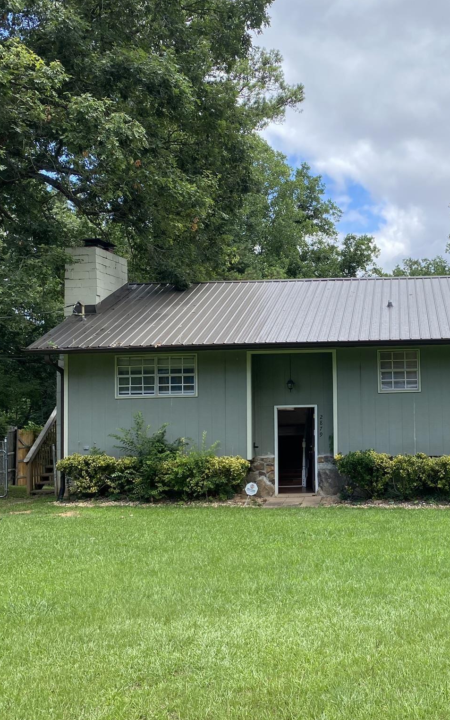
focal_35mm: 37
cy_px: 360
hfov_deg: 33.2
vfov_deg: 52.8
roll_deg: +1.6
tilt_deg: +2.3
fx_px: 726
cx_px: 373
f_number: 1.8
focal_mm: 4.25
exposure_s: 1/1135
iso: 32
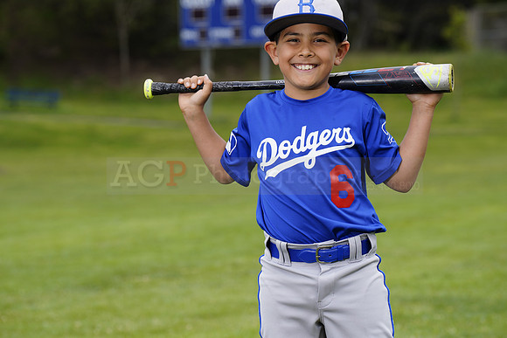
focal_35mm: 158
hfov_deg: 13.0
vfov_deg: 8.7
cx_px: 254
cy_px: 169
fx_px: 2226
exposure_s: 1/250
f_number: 6.3
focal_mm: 158
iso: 100
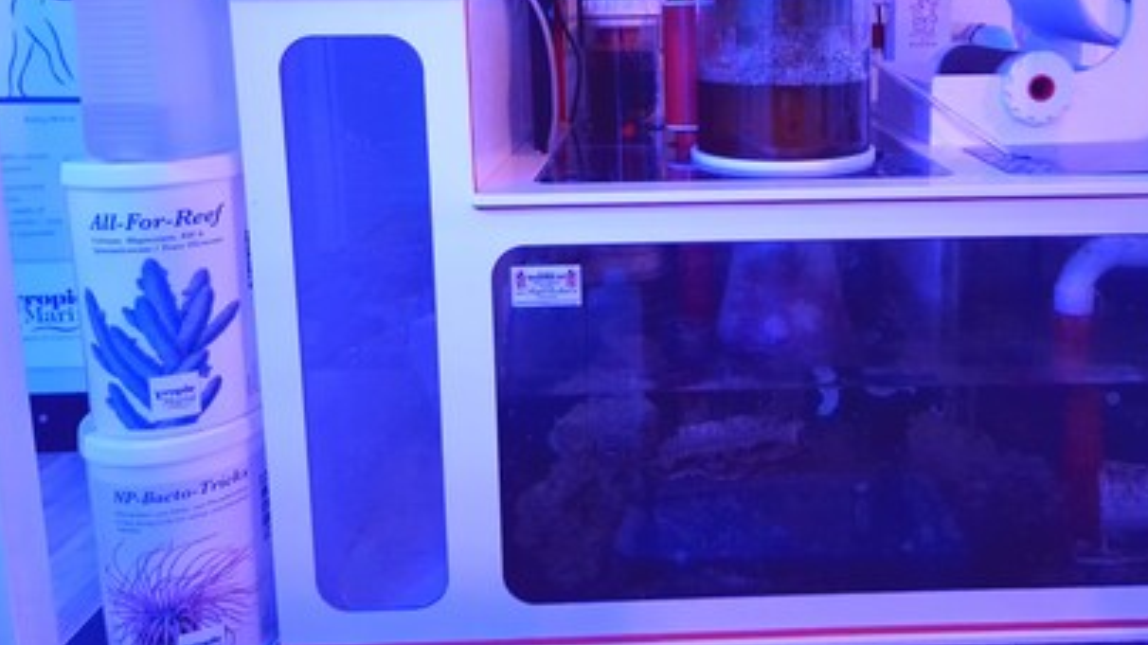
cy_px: 149
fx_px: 943
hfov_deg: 62.0
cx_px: 696
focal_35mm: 31
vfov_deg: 36.7
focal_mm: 5.4
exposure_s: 1/125
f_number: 1.8
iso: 500
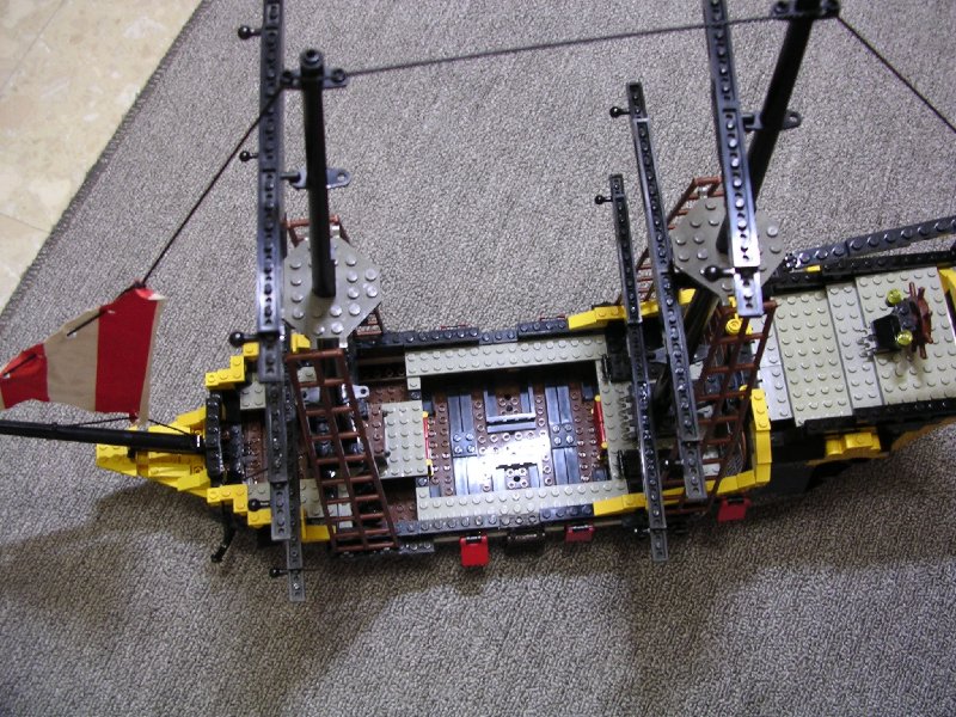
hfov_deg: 49.0
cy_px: 358
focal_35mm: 38
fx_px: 1049
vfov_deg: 37.7
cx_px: 478
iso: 127
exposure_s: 1/3.2
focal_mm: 5.8
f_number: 2.8
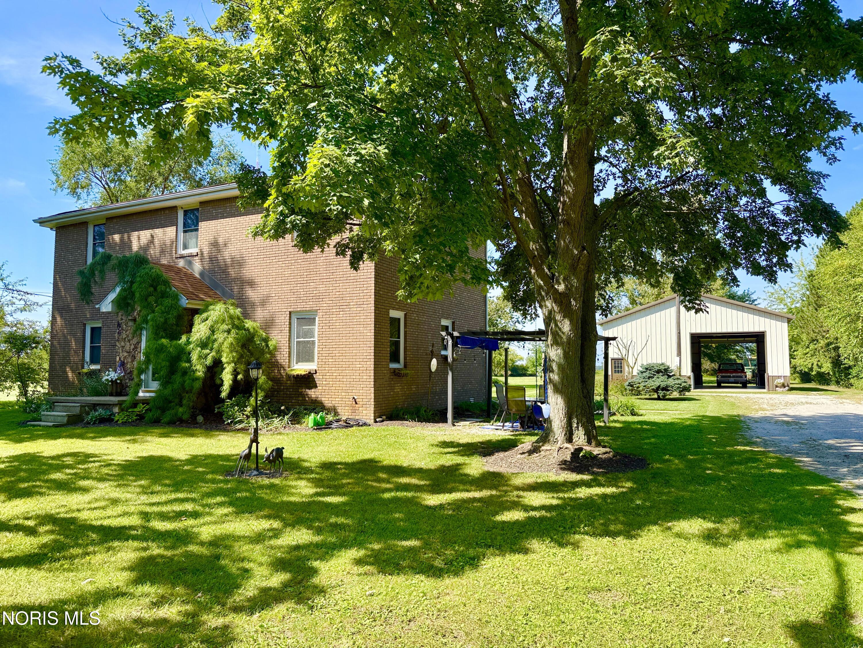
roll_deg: -0.8
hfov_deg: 71.6
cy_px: 324
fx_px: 598
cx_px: 432
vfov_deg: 56.8
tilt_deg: +4.3
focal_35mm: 24
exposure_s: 1/1949
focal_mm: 6.76
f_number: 1.78
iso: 100
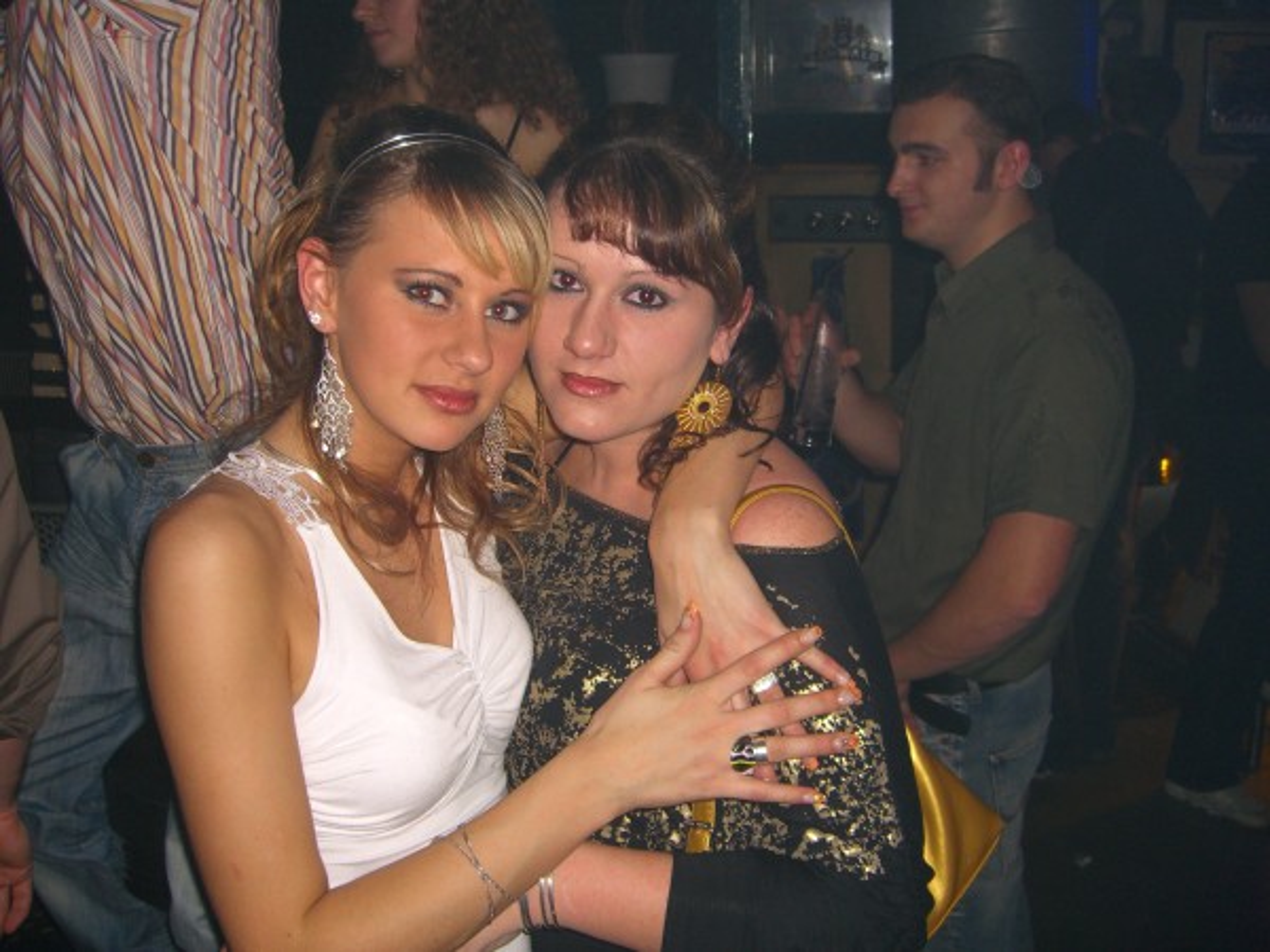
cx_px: 635
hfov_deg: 49.0
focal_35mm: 38
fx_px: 1394
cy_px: 476
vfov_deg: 37.7
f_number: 2.8
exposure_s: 1/60
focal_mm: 7.9
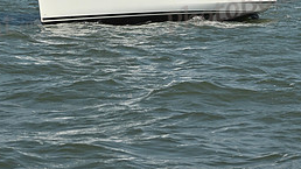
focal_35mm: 193
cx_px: 106
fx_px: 1540
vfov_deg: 6.1
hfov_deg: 11.2
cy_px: -157
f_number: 10
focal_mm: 82
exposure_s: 1/1250
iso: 320
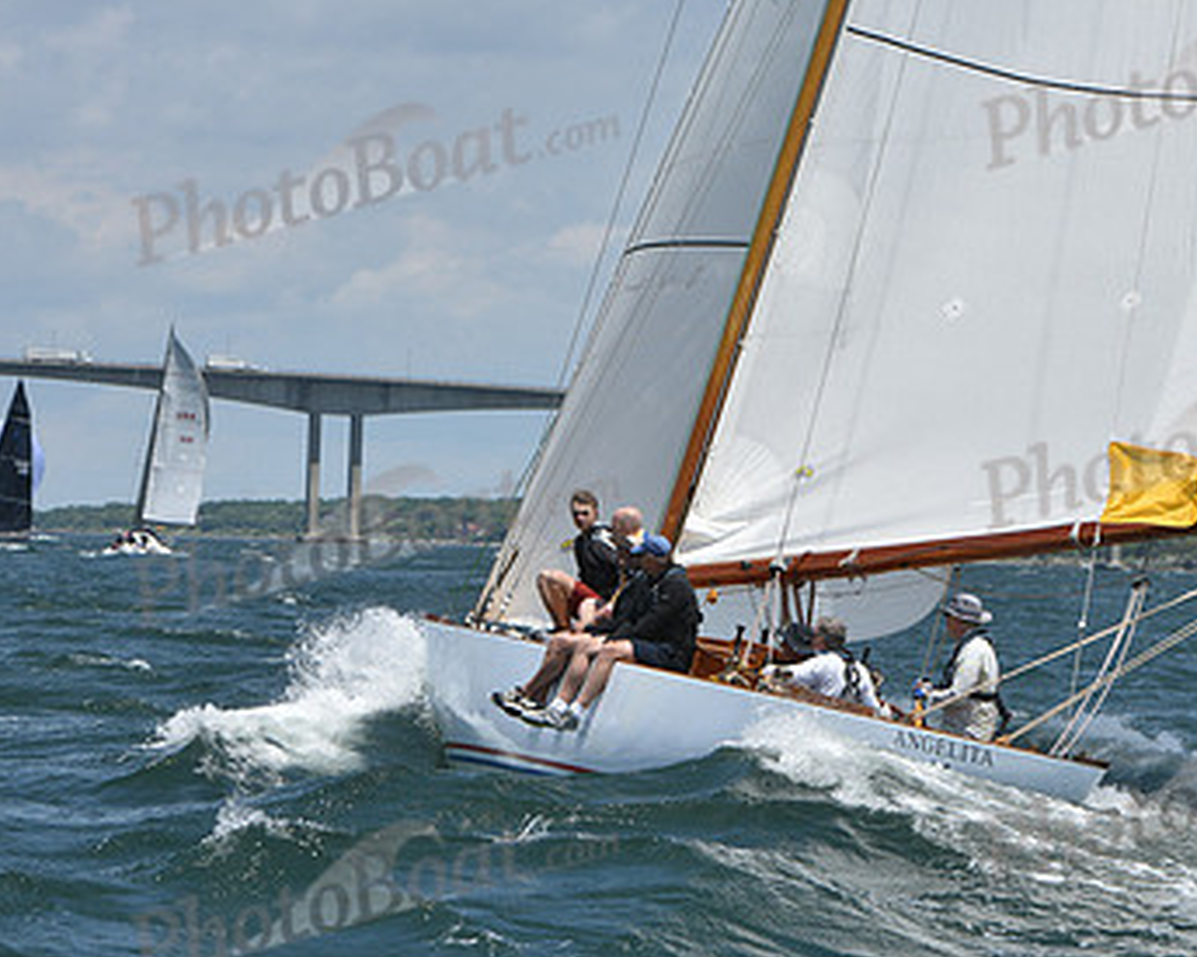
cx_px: 804
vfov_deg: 7.5
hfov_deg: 9.4
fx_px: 7296
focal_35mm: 206
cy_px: 308
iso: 250
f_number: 9
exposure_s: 1/1250
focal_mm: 130
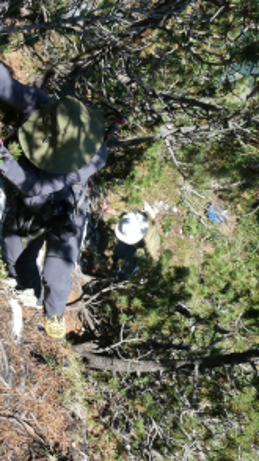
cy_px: 245
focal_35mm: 38
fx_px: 465
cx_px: -1
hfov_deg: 29.1
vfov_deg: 52.8
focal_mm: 4.3
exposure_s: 1/500
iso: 80
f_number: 3.3
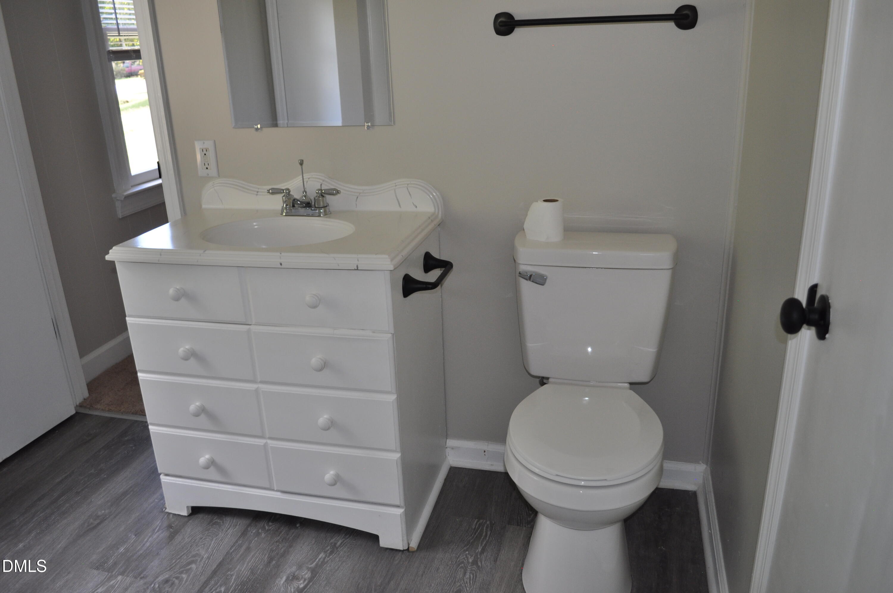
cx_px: 446
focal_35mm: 27
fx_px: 669
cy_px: 296
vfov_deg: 47.8
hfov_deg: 67.4
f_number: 3.5
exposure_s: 1/125
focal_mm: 18
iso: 400
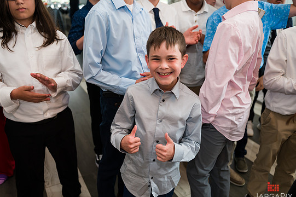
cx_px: 148
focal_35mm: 30
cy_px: 105
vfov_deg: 43.5
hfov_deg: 62.0
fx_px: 247
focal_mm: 28
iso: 400
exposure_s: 1/200
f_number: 3.2
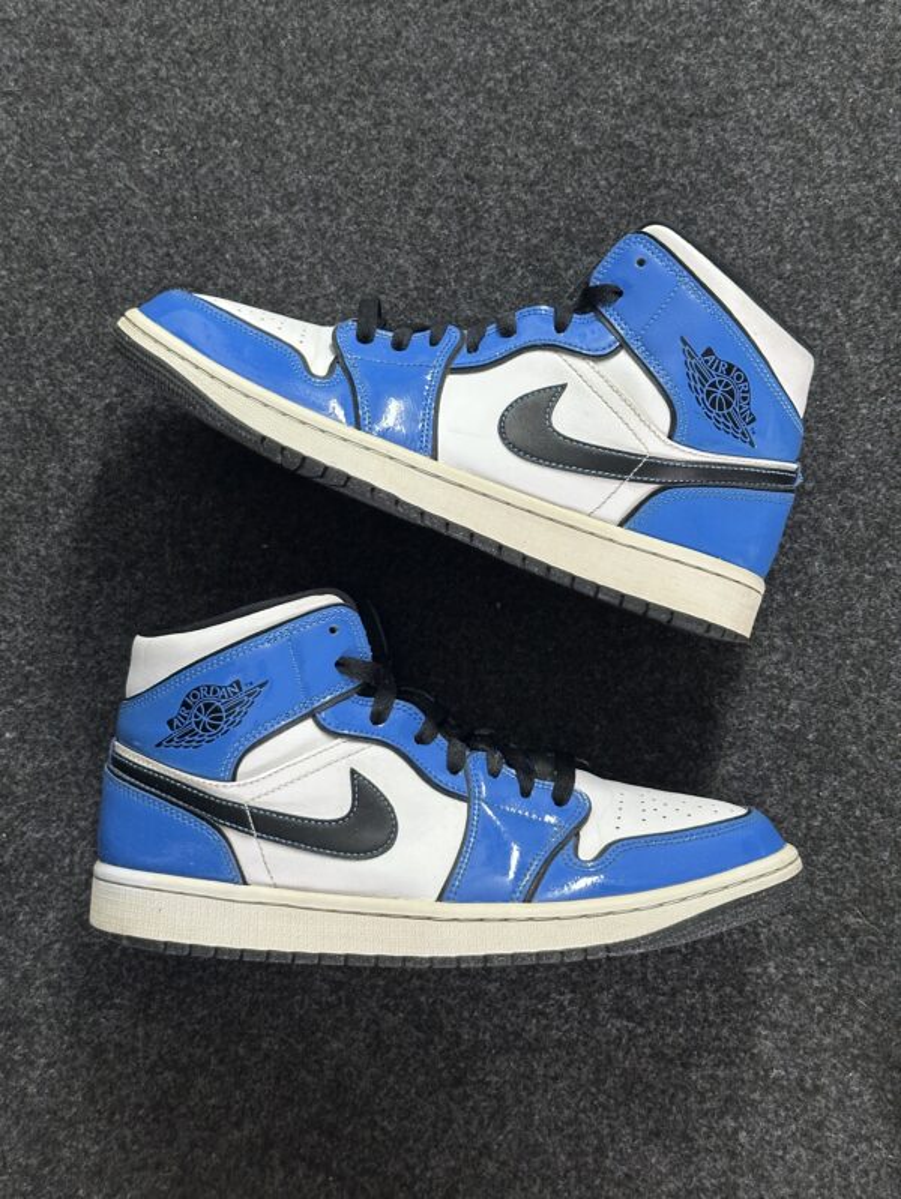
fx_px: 1664
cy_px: 600
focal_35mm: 48
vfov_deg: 39.6
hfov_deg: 30.3
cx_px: 450
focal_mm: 6.86
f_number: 1.78
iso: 250
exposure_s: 1/50
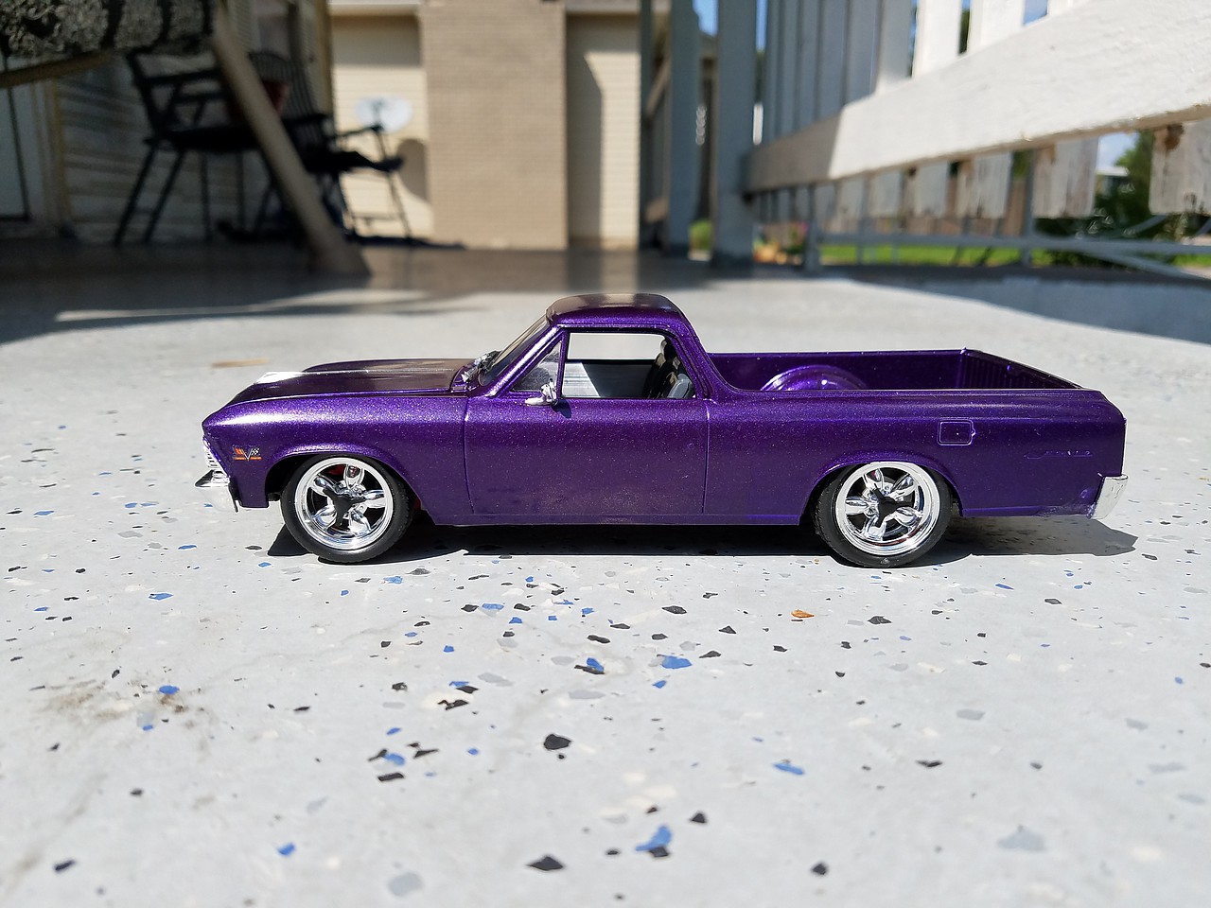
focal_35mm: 26
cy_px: 454
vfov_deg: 53.1
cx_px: 606
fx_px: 910
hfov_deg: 67.3
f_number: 1.7
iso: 50
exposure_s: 1/3336
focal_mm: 4.2
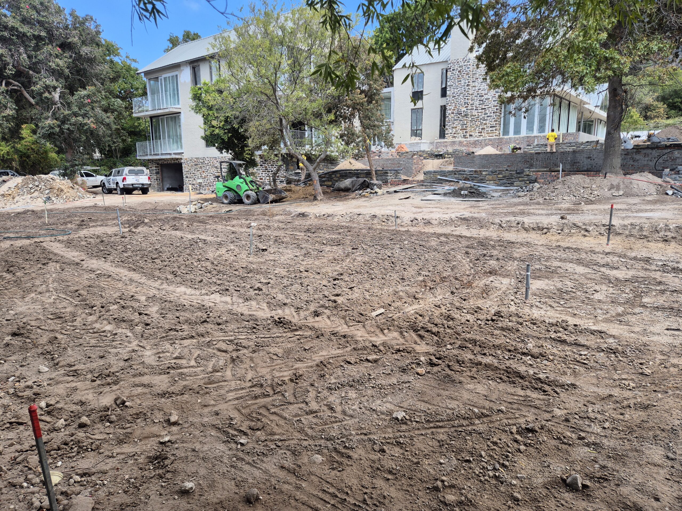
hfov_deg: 73.9
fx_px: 453
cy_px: 256
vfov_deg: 58.9
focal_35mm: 23
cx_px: 341
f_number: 1.8
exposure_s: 1/646
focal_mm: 5.4
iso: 25
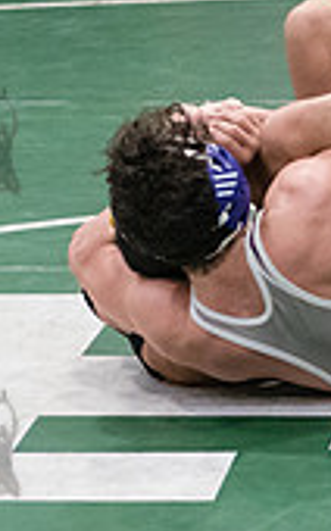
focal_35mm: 253
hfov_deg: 5.2
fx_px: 3658
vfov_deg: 8.3
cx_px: 403
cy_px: 292
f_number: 3.2
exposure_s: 1/500
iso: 8000
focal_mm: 66
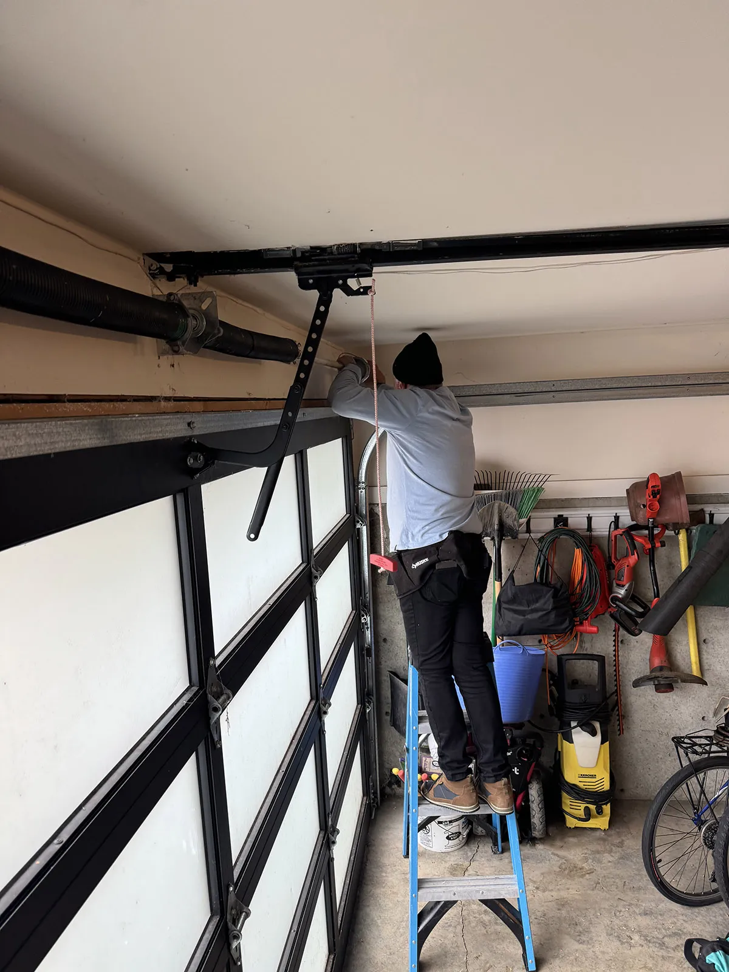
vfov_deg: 71.6
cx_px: 364
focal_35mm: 24
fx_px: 674
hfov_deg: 56.8
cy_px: 486
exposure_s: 1/121
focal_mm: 6.76
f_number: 1.78
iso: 125
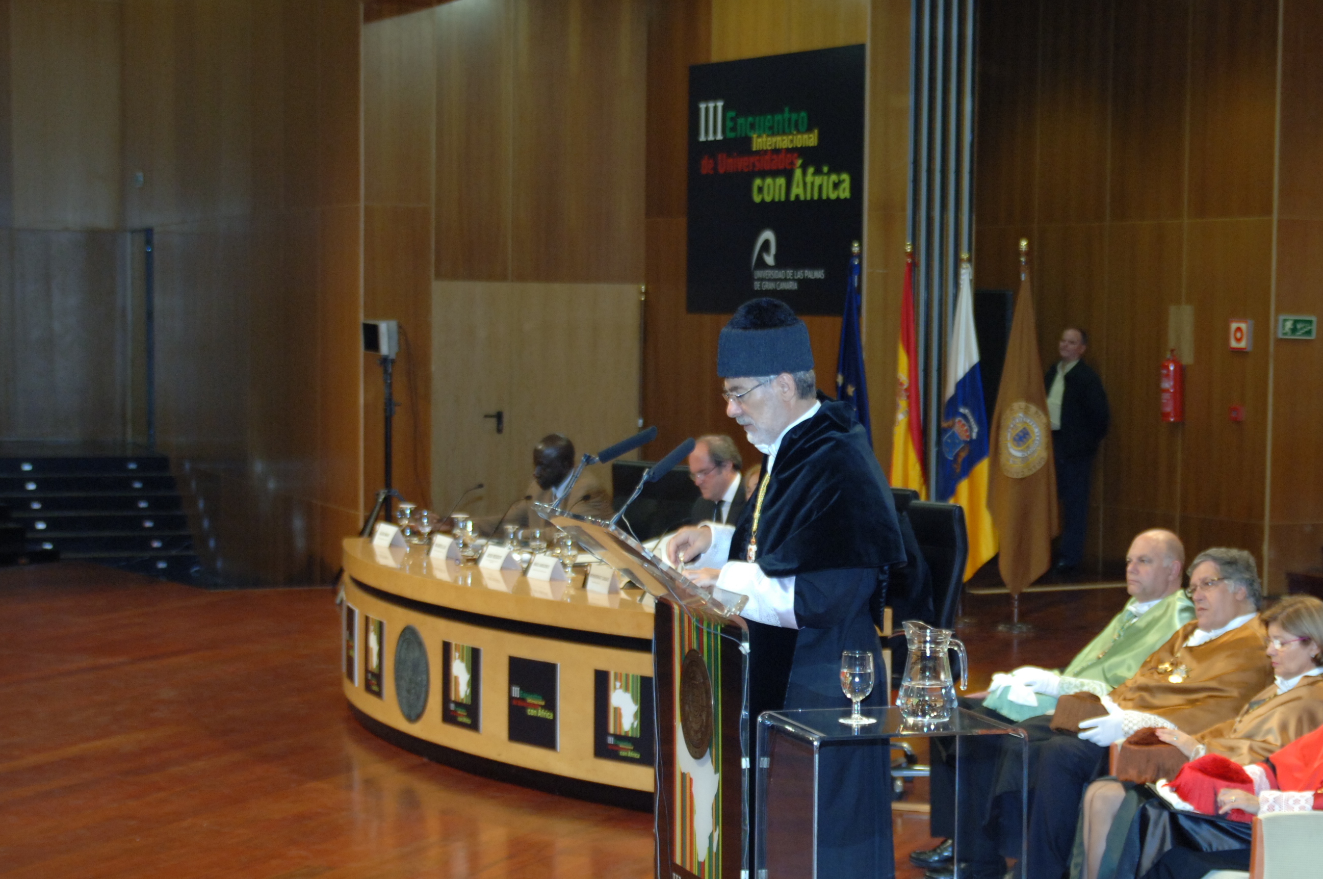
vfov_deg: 17.7
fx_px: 2820
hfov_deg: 26.3
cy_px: 535
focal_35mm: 77
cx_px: 815
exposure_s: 1/50
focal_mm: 31
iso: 400
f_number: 2.8
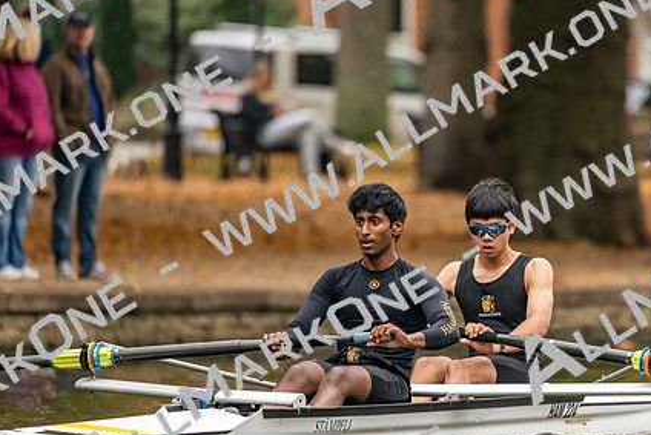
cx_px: 393
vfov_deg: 2.5
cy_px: 261
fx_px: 9894
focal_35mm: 547
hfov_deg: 3.8
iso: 2800
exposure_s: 1/2500
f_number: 4.5
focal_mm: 400
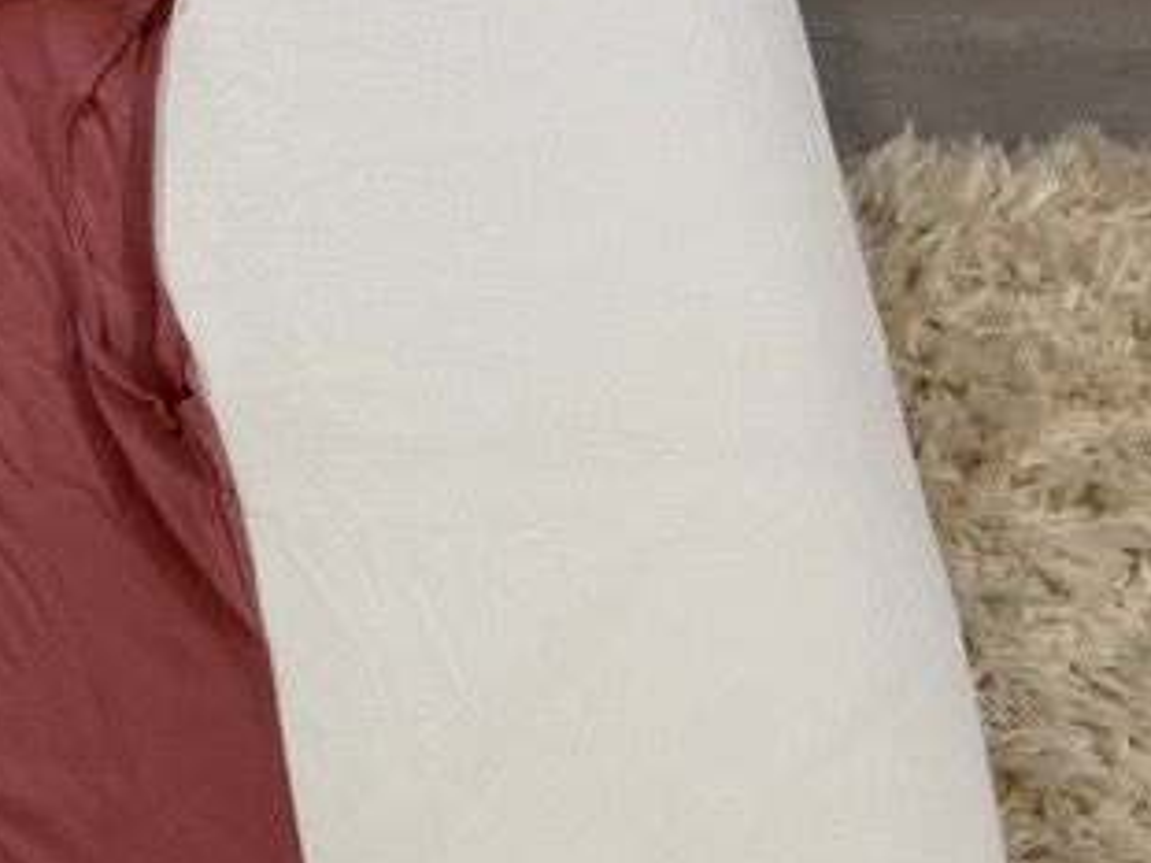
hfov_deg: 22.0
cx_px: -137
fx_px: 2792
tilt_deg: -64.0
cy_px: 732
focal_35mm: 84
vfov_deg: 17.4
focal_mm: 3
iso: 80
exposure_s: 1/60
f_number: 1.8
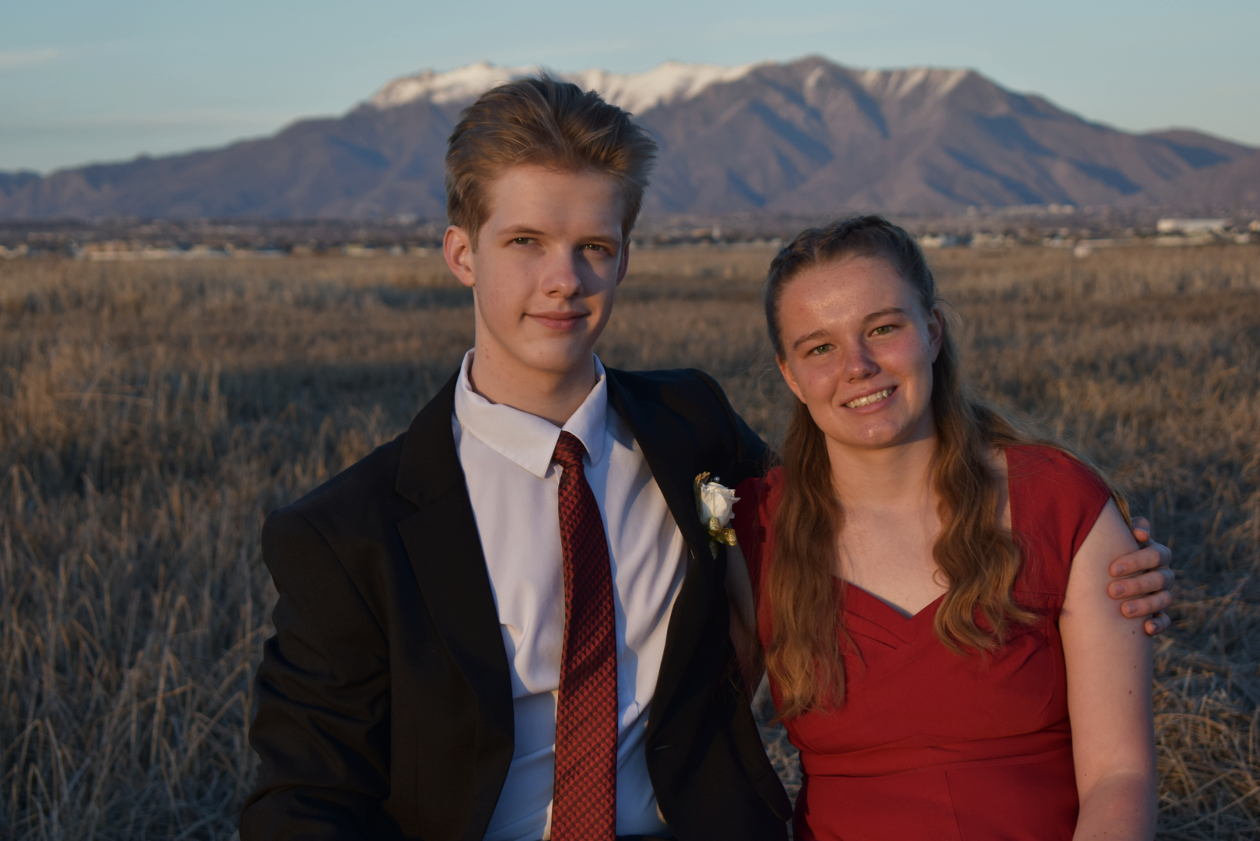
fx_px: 2888
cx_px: 630
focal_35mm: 82
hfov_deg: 24.6
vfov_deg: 16.6
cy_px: 420
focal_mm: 55
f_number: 5.6
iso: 250
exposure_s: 1/125
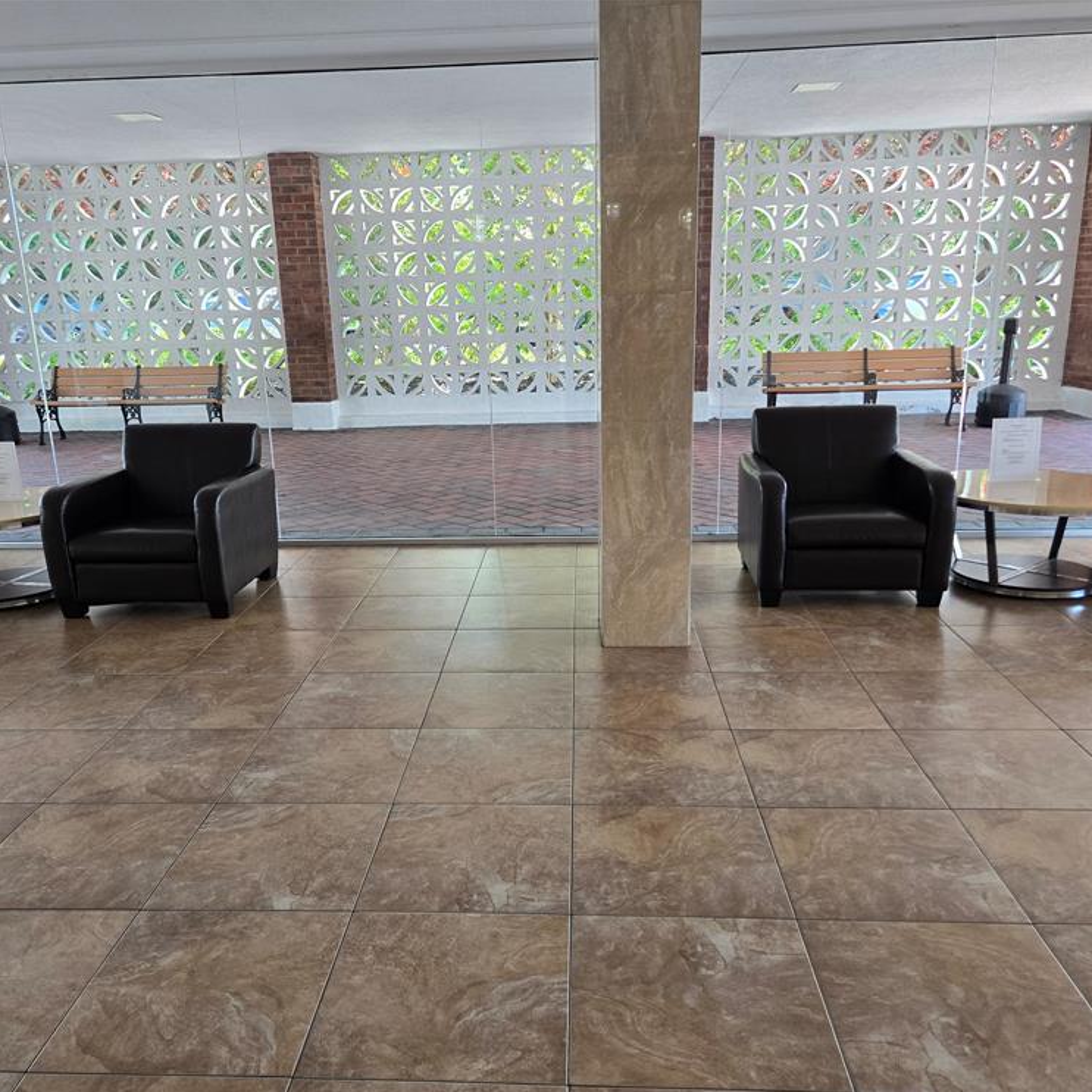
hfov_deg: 57.3
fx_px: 999
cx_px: 516
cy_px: 563
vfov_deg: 57.3
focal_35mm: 28
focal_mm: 5.4
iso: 160
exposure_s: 1/180
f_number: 1.8
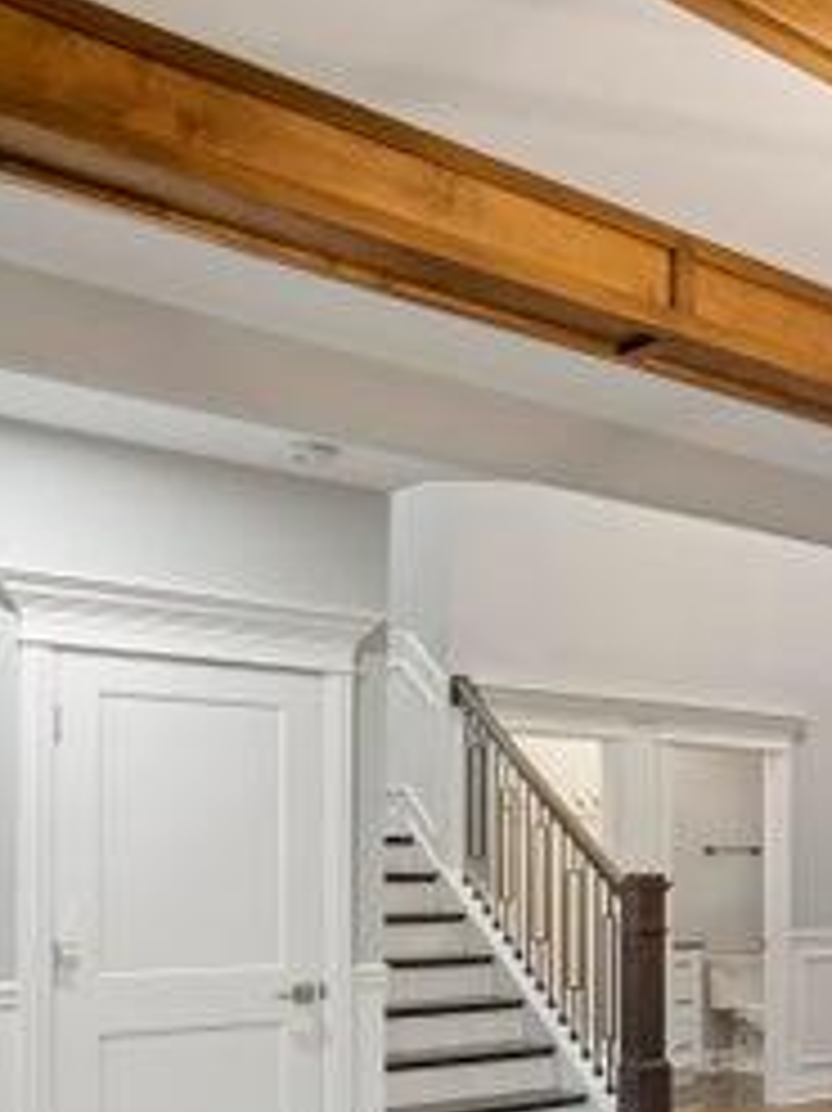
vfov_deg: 42.8
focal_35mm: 42
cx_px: 1178
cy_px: 891
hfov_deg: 26.8
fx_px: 1347
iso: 500
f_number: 7.1
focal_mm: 10
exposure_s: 1/1.67
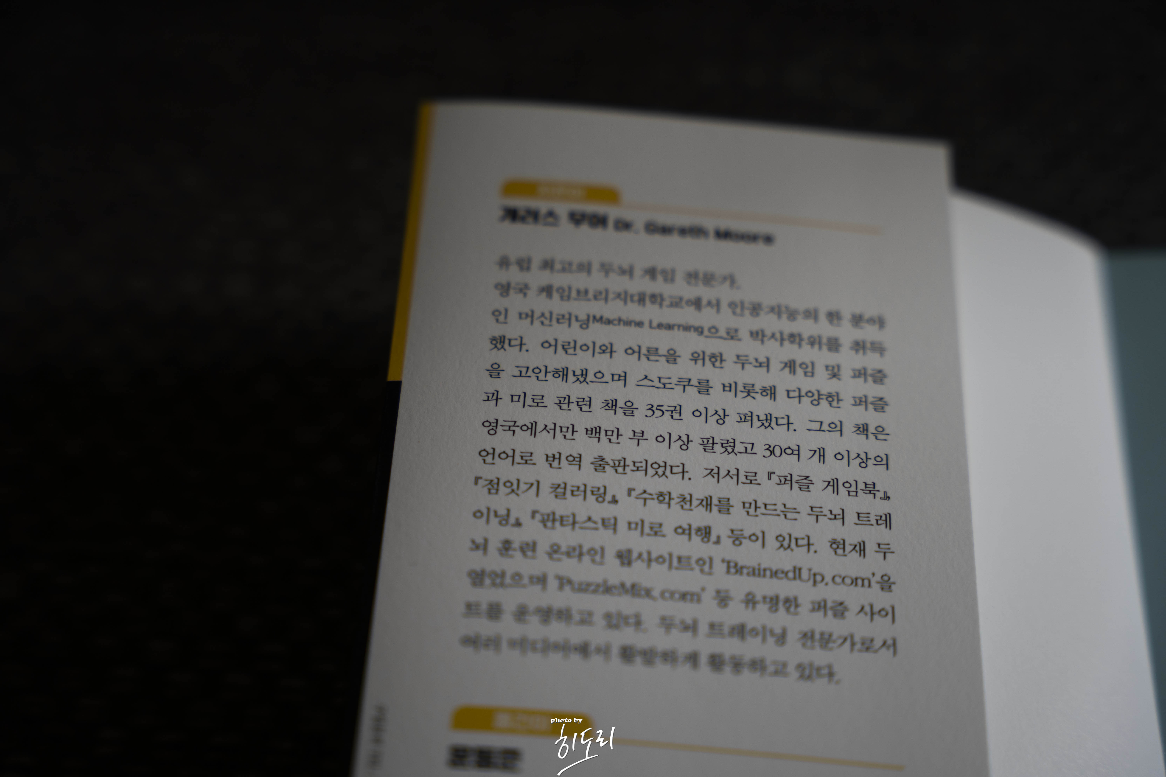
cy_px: 388
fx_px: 2267
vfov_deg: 19.5
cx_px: 583
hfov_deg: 28.8
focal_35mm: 70
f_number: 3.2
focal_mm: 70
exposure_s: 1/80
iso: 125
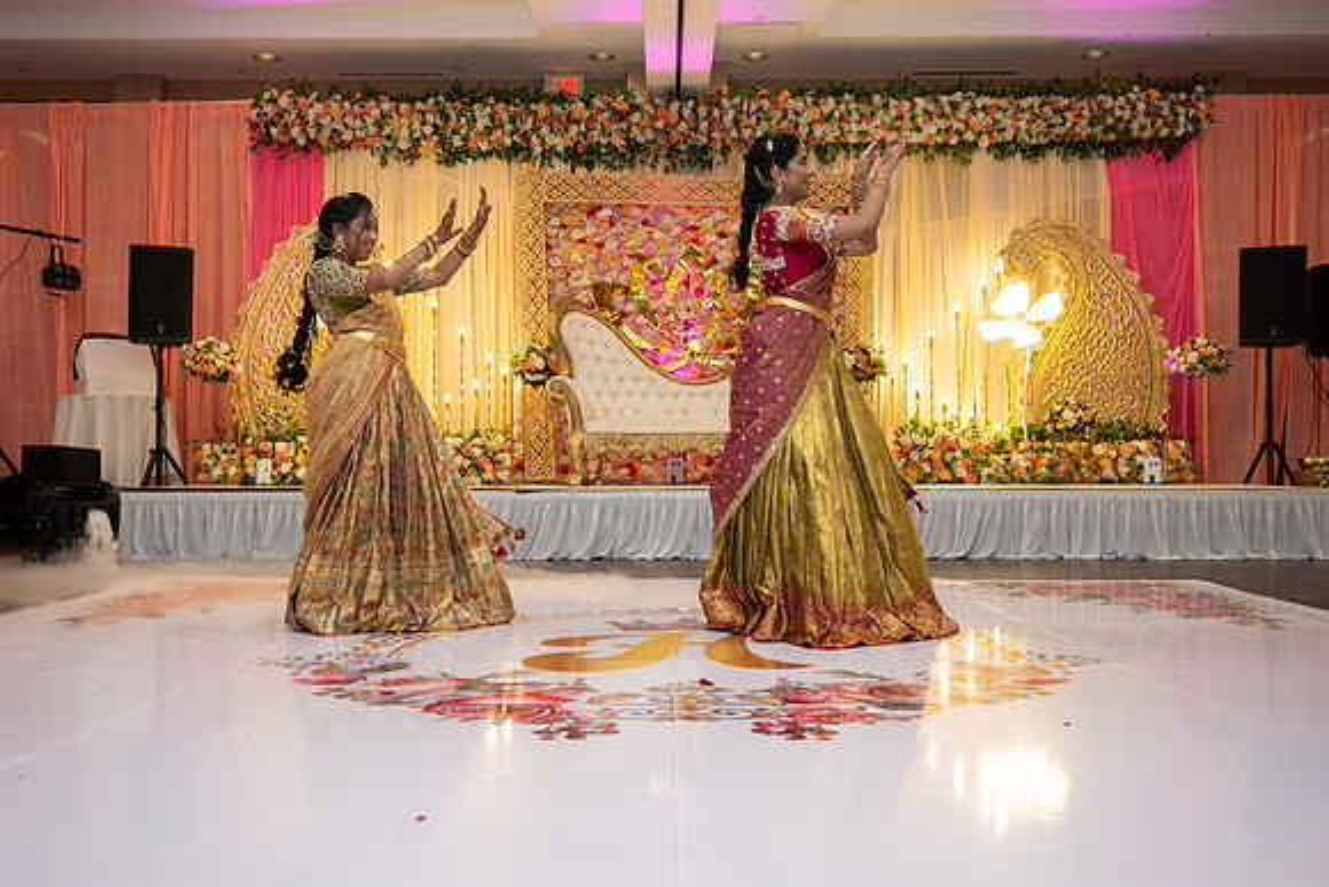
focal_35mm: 33
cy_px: 444
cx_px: 664
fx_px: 1233
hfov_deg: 56.6
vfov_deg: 39.5
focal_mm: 32.5
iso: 1250
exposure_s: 1/160
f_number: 4
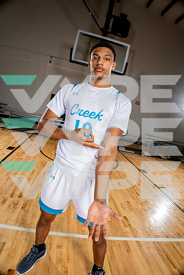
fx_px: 161
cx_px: 92
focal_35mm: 21
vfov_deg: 81.2
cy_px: 138
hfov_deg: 59.5
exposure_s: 1/250
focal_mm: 21
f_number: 5.6
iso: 200
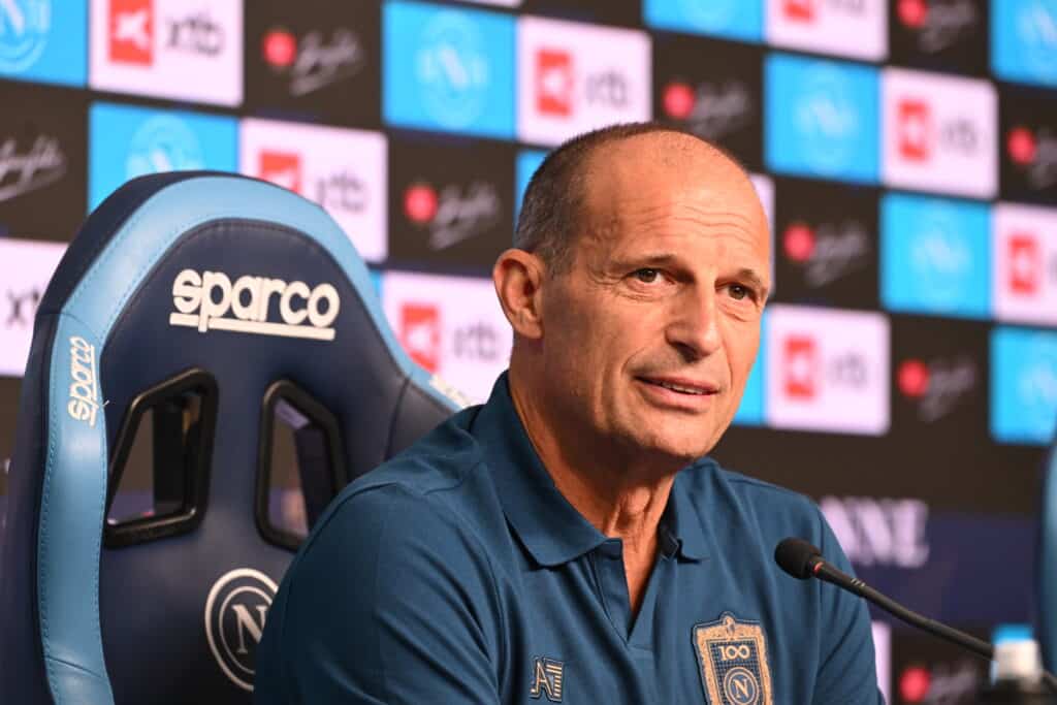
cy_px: 352
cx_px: 528
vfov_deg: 6.9
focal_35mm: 200
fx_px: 5873
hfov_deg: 10.3
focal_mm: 200
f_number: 4.5
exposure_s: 1/320
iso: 3200
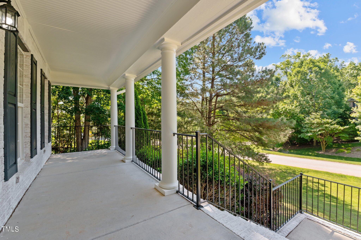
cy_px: 120
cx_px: 180
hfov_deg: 100.4
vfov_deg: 77.2
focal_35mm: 15
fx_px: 150
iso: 400
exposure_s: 1/400
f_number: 6.3
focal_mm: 15
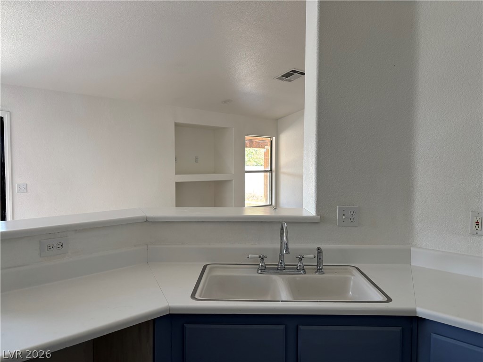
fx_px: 363
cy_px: 181
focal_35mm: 26
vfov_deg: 53.1
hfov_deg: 67.3
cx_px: 242
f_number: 1.6
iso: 80
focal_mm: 5.96
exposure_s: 1/121
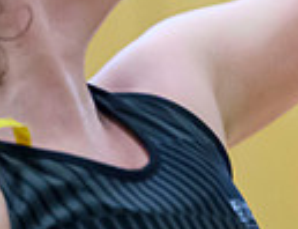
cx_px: 609
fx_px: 13091
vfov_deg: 1.0
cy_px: -309
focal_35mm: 1508
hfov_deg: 1.3
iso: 4000
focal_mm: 200
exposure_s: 1/800
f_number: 3.2
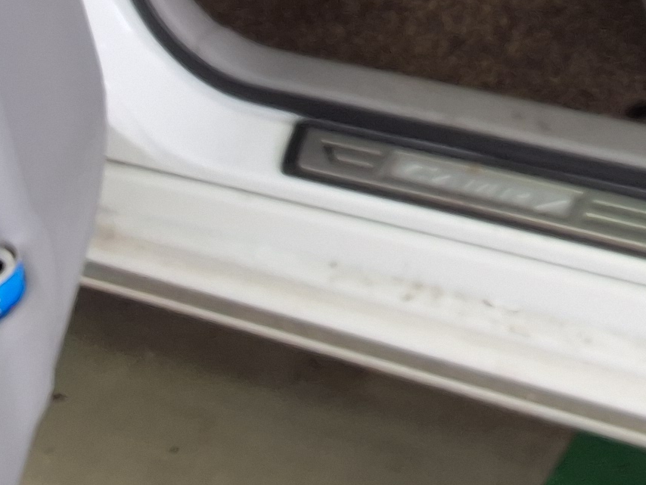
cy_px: -348
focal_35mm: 107
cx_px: 550
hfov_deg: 18.1
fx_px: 1997
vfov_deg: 12.8
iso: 40
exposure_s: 1/60
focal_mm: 2.91
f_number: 1.9
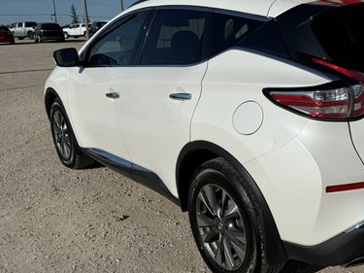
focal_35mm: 41
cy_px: 120
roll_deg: -1.3
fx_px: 431
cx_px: 288
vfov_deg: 35.1
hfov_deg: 43.7
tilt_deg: -11.7
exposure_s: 1/14286
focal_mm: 6.76
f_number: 1.78
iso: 80
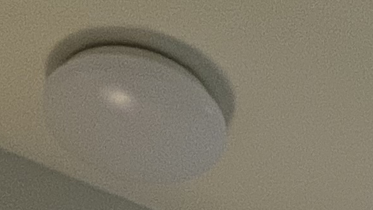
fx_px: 969
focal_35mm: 98
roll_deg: -2.0
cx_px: 376
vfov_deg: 7.6
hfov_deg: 21.0
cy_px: 873
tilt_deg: -5.1
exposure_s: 1/50
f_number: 1.8
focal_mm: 1.57
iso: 125
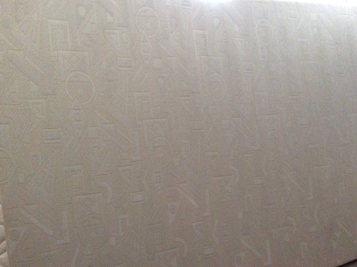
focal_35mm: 32
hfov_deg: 56.9
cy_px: 134
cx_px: 178
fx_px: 330
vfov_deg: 44.1
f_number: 2.4
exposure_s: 1/20
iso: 320
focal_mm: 3.3
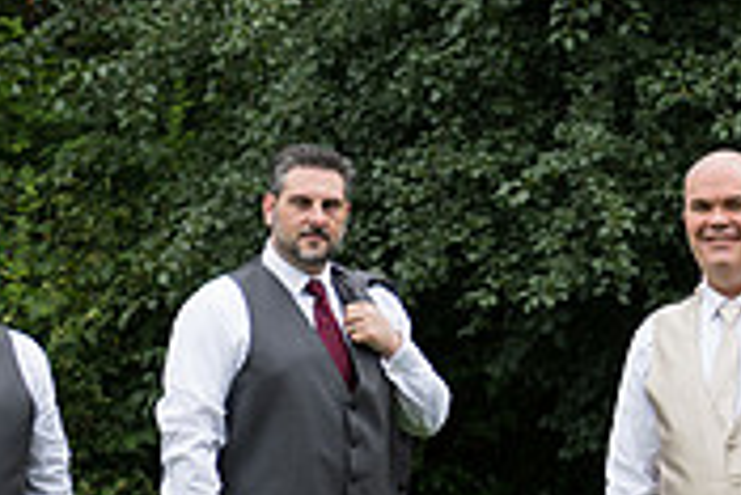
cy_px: 387
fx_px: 3275
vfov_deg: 8.6
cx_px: 771
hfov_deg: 12.7
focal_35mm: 159
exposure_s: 1/320
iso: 64
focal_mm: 48
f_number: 2.8
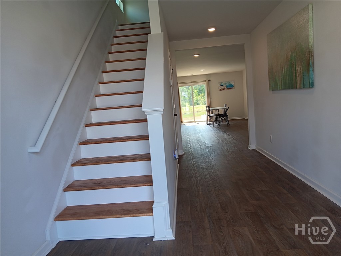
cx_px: 170
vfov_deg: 53.1
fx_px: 256
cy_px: 128
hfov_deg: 67.3
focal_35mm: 26
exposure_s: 1/42
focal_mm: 3.98
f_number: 1.8
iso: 32
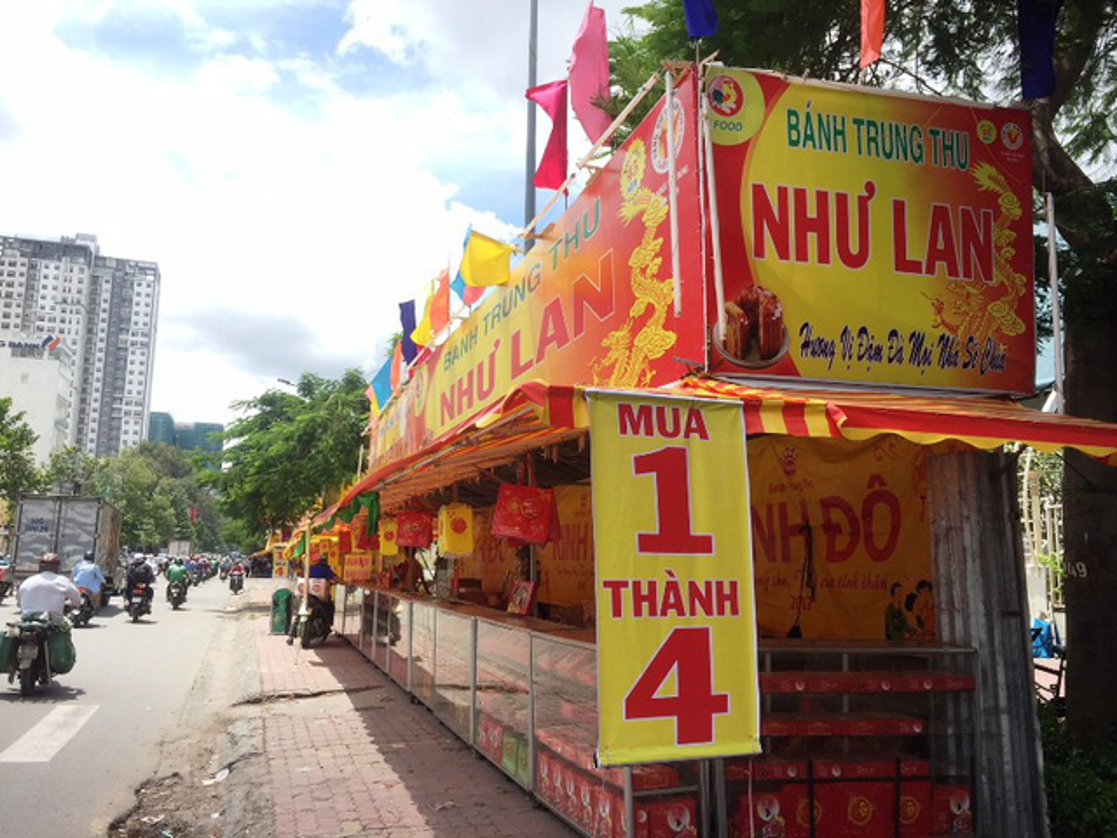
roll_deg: -2.7
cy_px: 419
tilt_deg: +8.5
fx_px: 936
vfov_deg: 48.2
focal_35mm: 29
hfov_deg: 61.7
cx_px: 558
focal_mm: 4.15
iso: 32
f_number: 2.2
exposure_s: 1/1041
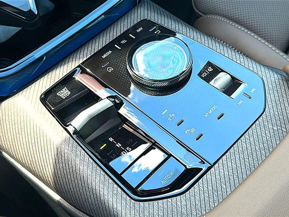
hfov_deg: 46.8
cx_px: 144
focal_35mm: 40
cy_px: 108
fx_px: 334
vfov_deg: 36.0
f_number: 1.78
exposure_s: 1/155
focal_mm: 6.86
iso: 64
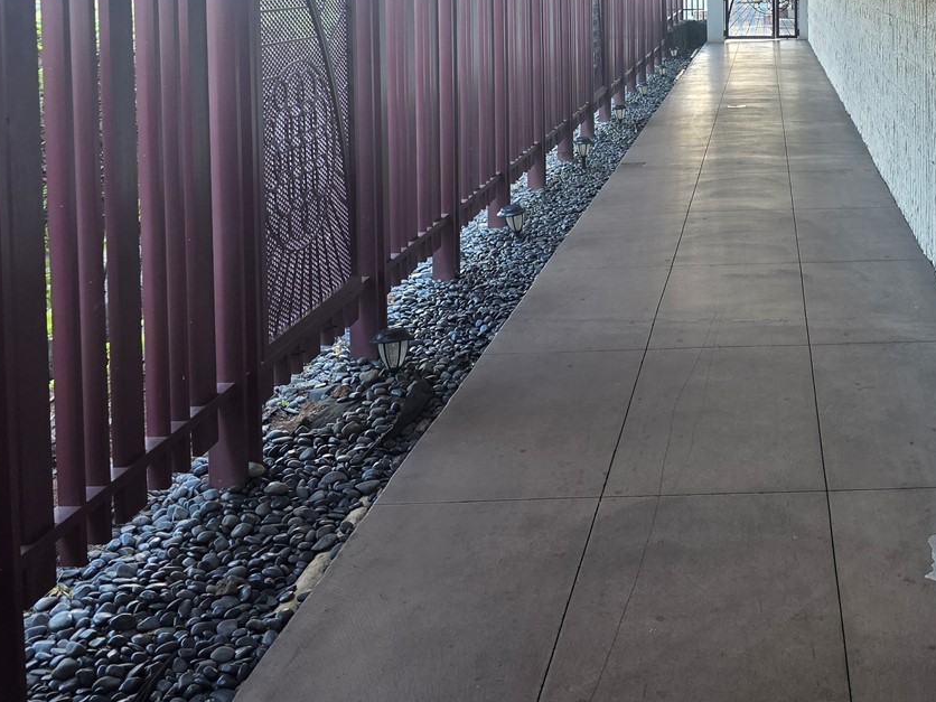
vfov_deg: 31.1
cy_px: 48
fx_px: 1190
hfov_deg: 41.1
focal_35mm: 44
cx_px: 755
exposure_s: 1/180
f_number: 1.7
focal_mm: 6.3
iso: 125
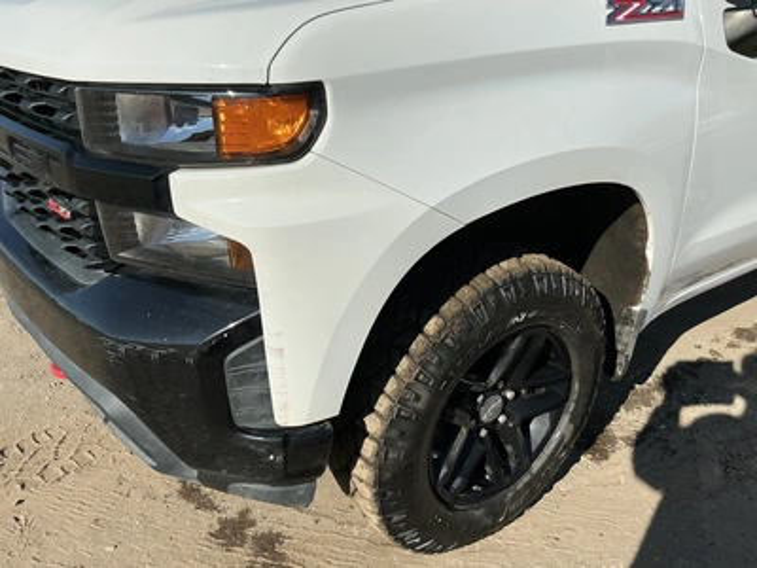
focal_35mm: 28
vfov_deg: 49.7
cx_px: 378
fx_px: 612
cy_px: 284
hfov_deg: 63.4
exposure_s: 1/3534
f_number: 1.8
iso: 25
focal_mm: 3
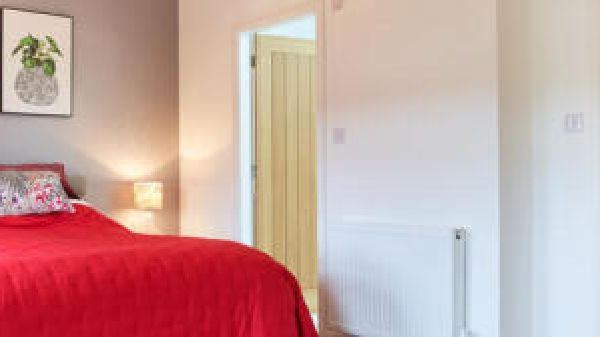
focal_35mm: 39
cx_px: 230
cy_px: 182
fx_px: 620
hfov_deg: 51.2
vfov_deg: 30.4
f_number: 14
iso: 100
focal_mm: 17
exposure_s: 1/1.25
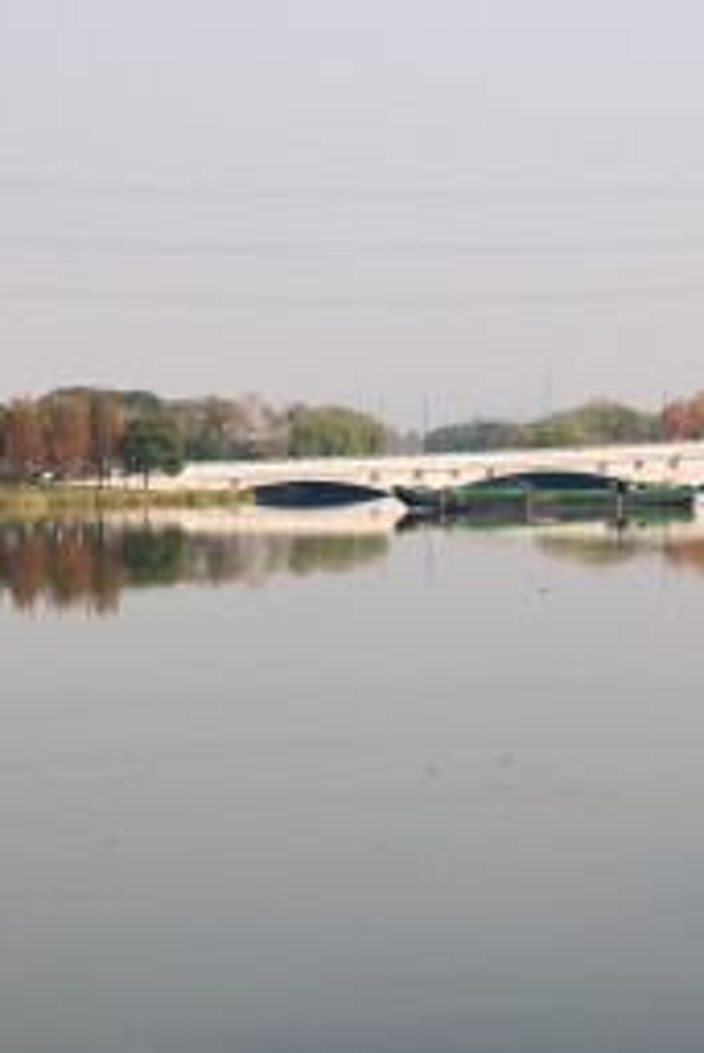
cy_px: 531
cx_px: 531
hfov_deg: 14.2
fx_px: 2812
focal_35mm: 96
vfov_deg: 21.2
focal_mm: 63
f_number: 8
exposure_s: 1/800
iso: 400
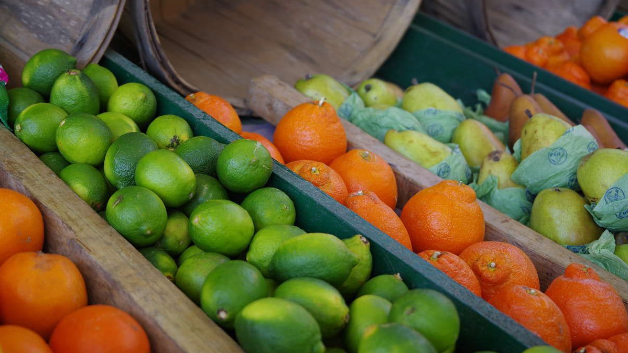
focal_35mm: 56
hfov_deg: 37.0
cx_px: 242
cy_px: 161
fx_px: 933
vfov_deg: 21.4
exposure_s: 1/60
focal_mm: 40
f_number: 4
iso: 200
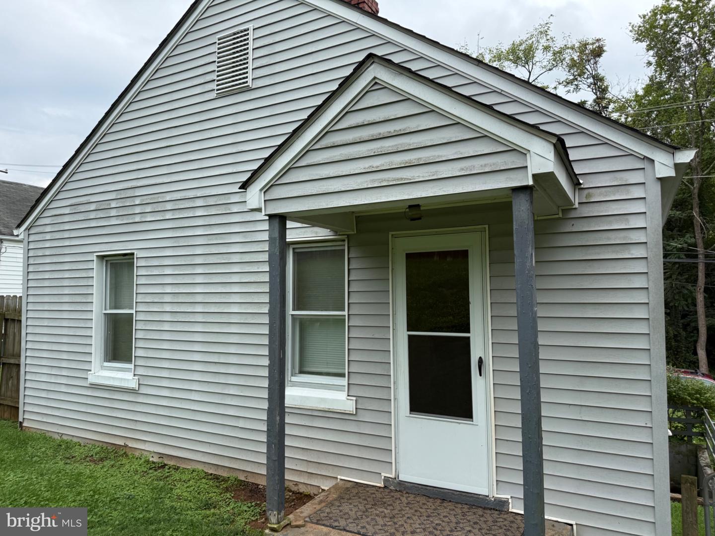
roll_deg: +0.8
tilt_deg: +2.5
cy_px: 268
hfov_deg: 71.6
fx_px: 496
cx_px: 358
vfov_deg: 56.8
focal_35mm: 24
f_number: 1.78
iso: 100
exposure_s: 1/2232
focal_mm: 6.76
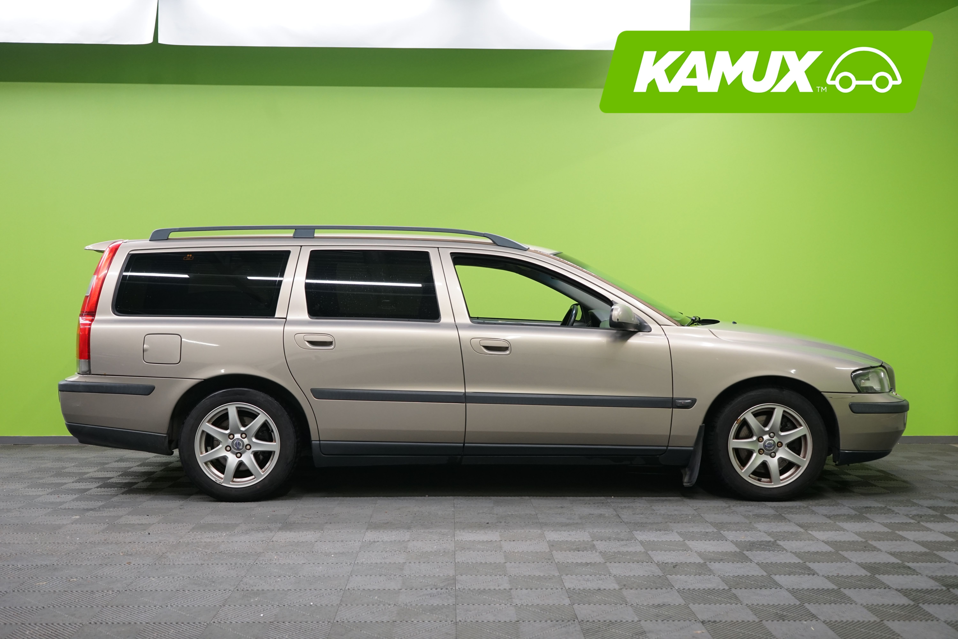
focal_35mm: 40
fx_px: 1064
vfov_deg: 33.4
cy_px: 320
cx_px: 479
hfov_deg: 48.5
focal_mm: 40
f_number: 5
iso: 1000
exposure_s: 1/50
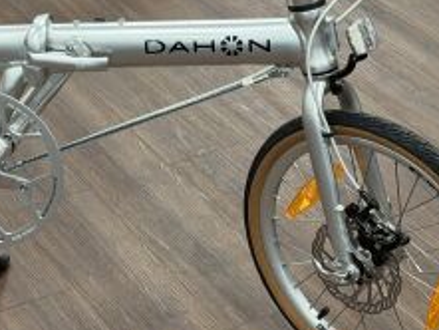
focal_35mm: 127
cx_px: 81
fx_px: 1611
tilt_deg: -25.7
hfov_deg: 15.4
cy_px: 0
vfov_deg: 11.6
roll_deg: +0.1
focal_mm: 6.76
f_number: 1.78
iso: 100
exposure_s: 1/50
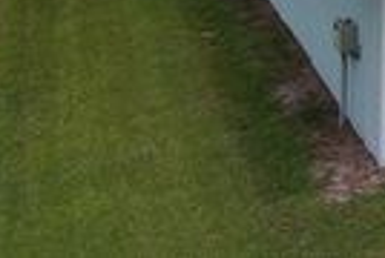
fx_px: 1479
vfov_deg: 9.0
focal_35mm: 138
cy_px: -351
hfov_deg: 12.5
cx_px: 845
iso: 100
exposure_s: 1/498
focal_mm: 10.57
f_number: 2.8
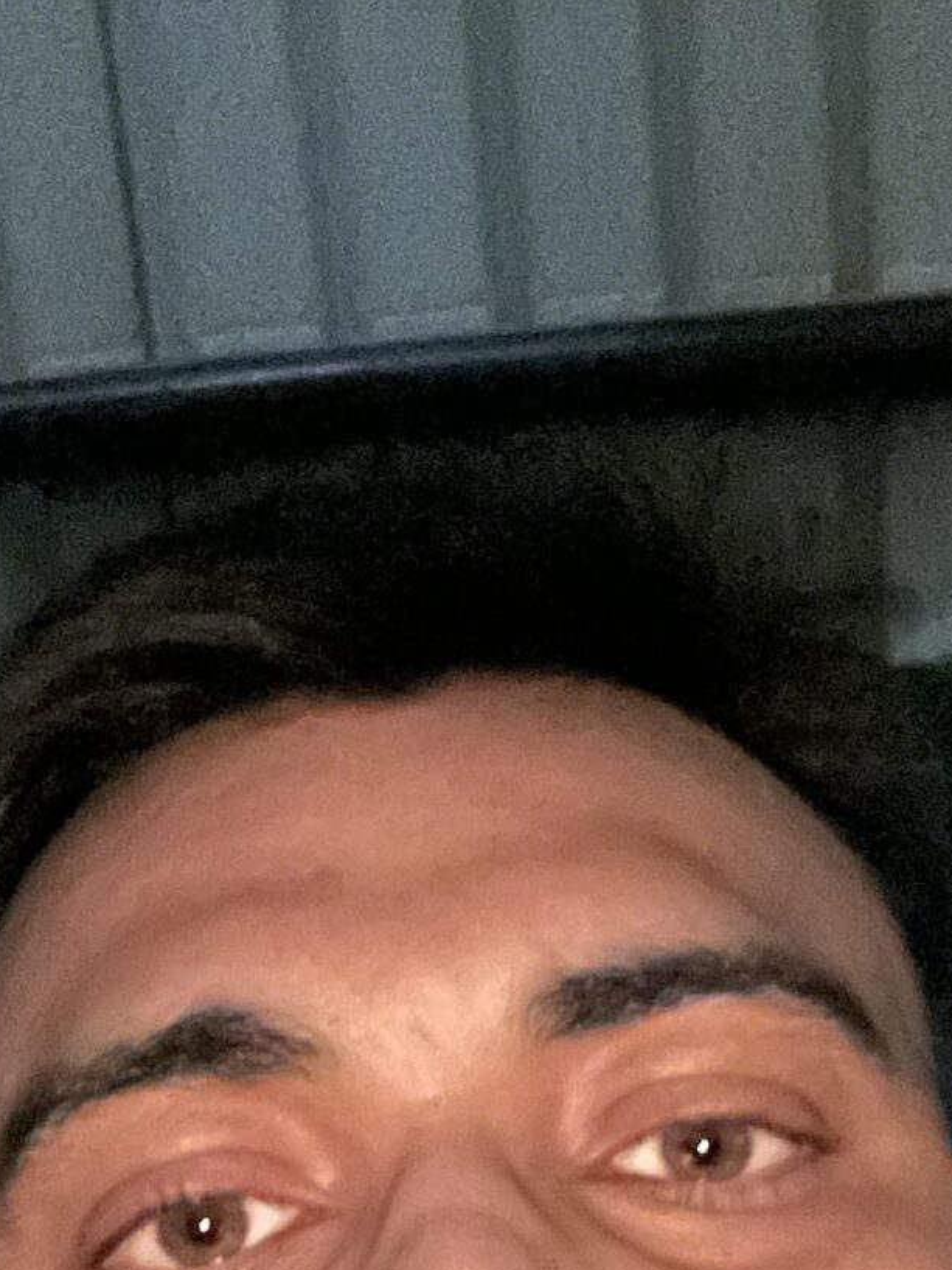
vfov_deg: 20.0
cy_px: 1354
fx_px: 3446
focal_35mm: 94
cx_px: 379
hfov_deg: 15.7
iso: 4000
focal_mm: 2.71
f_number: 2.2
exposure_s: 1/2
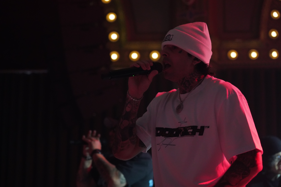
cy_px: 94
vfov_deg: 13.0
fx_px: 820
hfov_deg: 19.5
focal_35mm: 105
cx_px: 140
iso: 10000
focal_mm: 105
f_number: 4
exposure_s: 1/160
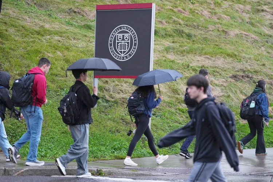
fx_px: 1024
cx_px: 136
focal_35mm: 135
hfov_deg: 15.2
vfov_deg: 10.2
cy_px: 91
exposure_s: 1/1600
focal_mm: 135
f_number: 2.8
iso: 2000
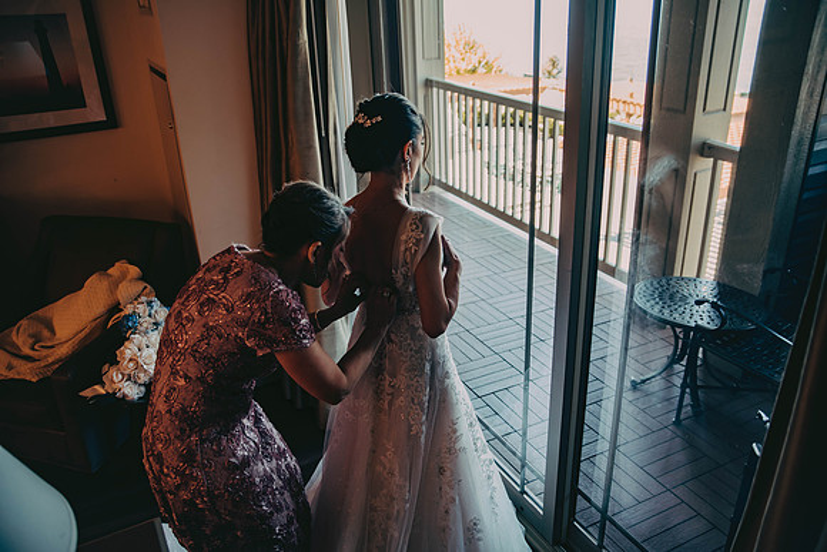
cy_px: 276
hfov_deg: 65.5
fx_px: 643
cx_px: 414
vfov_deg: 46.4
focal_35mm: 28
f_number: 2.8
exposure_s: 1/125
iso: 400
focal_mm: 28
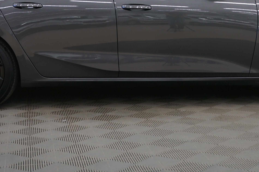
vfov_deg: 15.4
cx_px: 155
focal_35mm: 87
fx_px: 626
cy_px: 1
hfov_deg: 23.3
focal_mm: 42
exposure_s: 1/8
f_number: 4.5
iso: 400
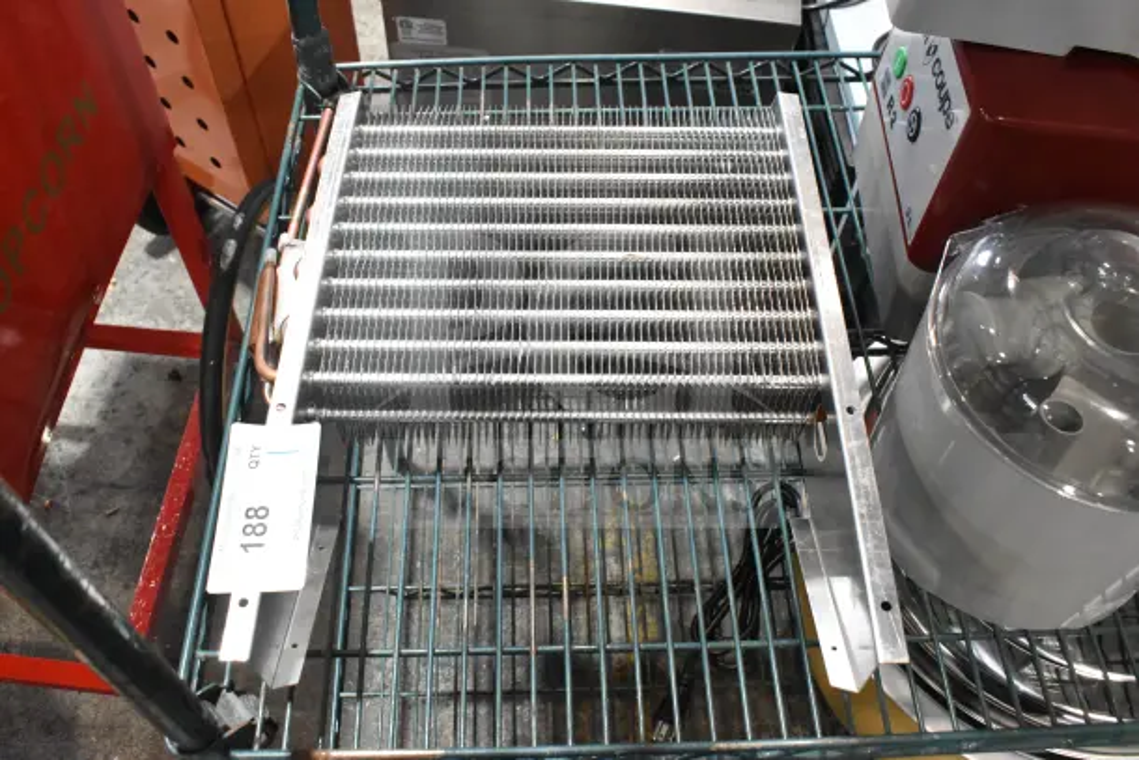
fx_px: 997
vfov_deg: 41.7
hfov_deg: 59.5
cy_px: 380
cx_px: 570
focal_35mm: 32
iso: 6400
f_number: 8
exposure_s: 1/250
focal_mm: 21
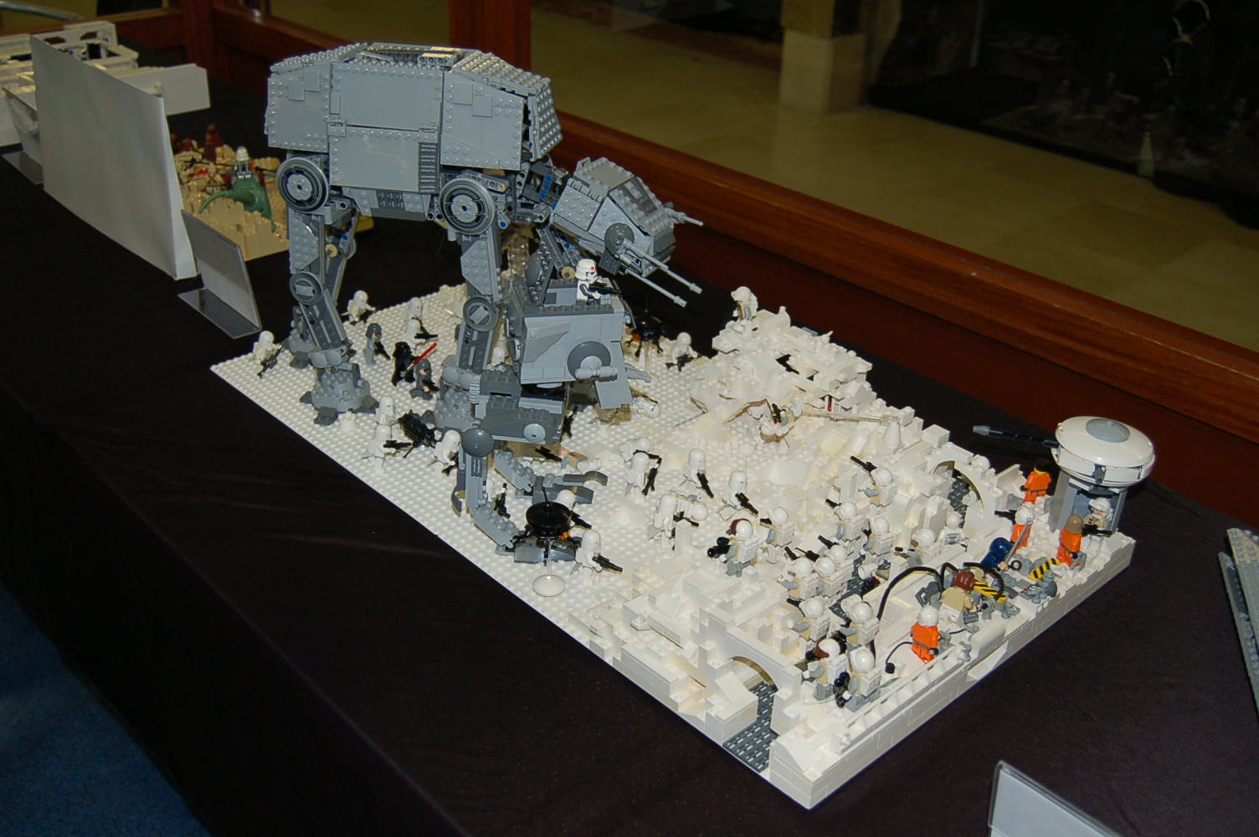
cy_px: 418
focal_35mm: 36
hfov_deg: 53.2
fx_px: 1258
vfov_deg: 36.8
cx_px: 630
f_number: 4
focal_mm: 24
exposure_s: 1/60
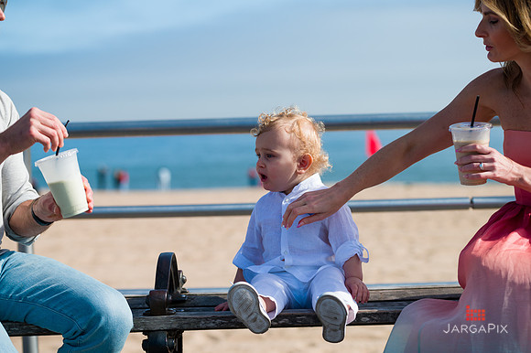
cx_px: 266
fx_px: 1445
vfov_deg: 13.9
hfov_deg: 20.8
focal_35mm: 98
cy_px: 176
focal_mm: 98
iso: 200
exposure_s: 1/2500
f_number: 4
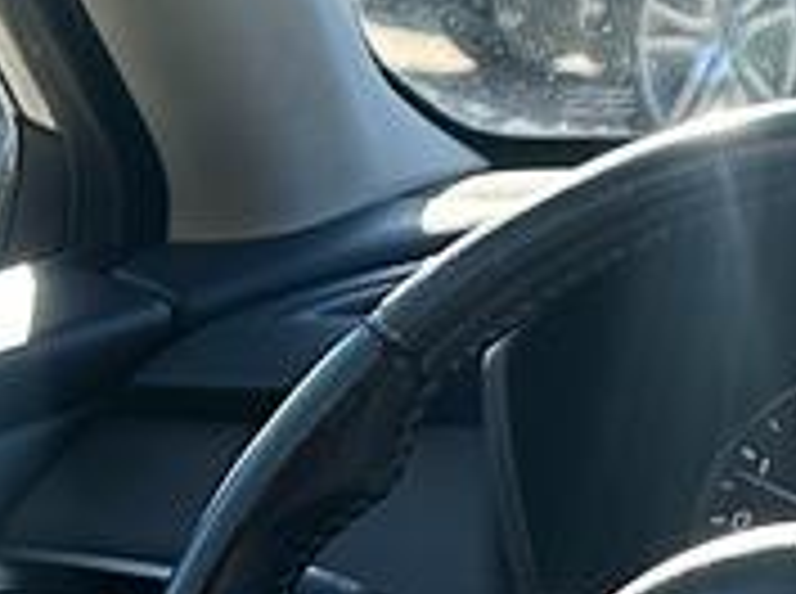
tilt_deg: +5.0
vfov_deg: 7.9
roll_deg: -1.8
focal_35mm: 174
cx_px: 2258
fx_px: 3993
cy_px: -765
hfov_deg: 9.4
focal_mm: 6.86
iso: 80
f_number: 1.78
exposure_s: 1/745
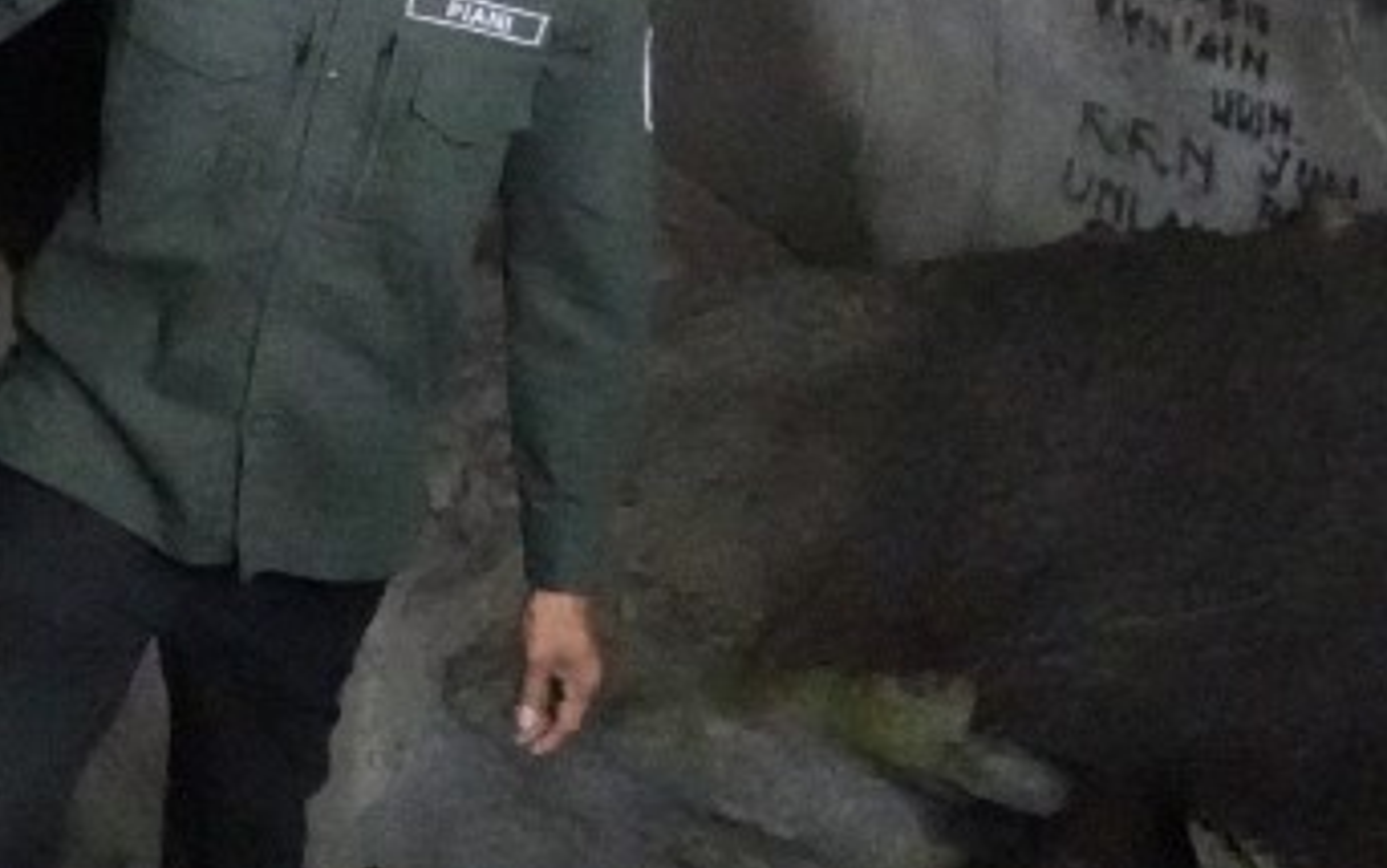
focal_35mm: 125
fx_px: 4727
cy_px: -304
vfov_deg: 10.2
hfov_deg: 15.0
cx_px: -945
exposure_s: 1/160
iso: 64000
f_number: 4
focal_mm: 35
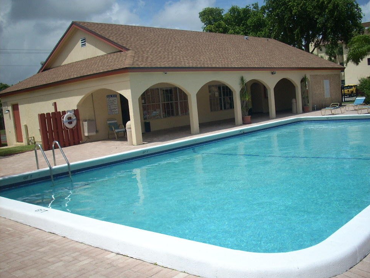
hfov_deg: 47.8
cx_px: 193
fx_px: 417
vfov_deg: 36.8
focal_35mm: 39
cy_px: 140
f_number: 5.6
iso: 64
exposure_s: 1/522
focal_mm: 6.2
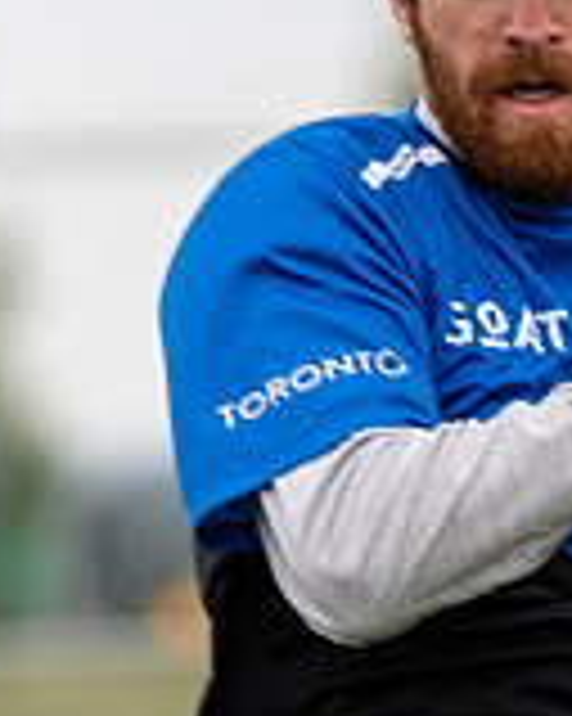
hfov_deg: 1.1
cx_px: 249
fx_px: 30459
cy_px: 851
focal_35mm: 1438
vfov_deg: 1.3
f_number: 4
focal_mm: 200
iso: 900
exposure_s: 1/1250
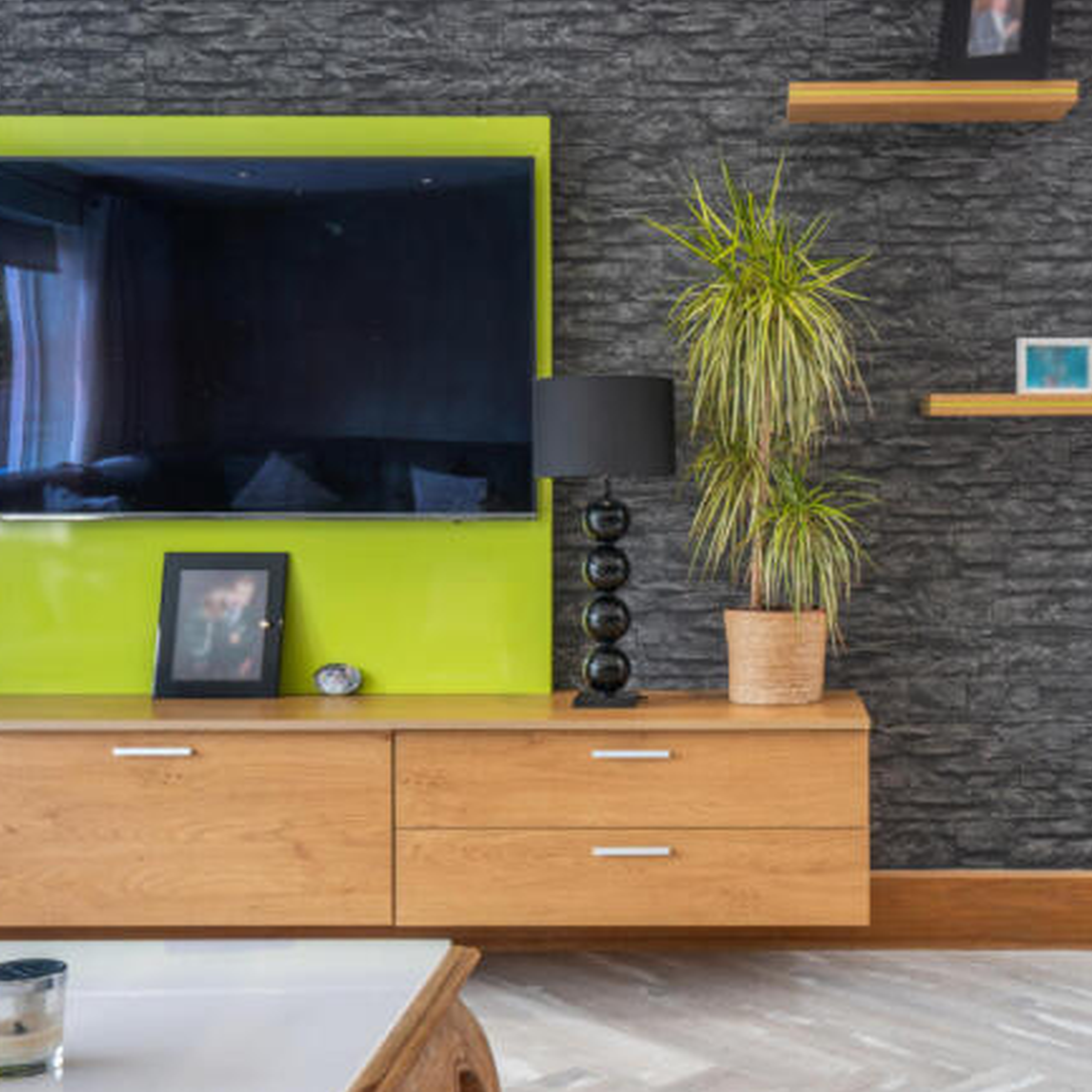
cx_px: 768
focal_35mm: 45
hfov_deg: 37.0
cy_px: 549
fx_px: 1606
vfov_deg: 37.6
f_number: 11
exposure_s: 1/10
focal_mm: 35
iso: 200
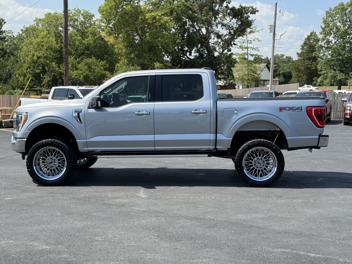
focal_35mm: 48
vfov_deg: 30.3
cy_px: 132
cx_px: 176
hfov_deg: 39.7
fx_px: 488
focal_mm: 6.76
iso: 80
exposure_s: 1/2762
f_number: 1.78
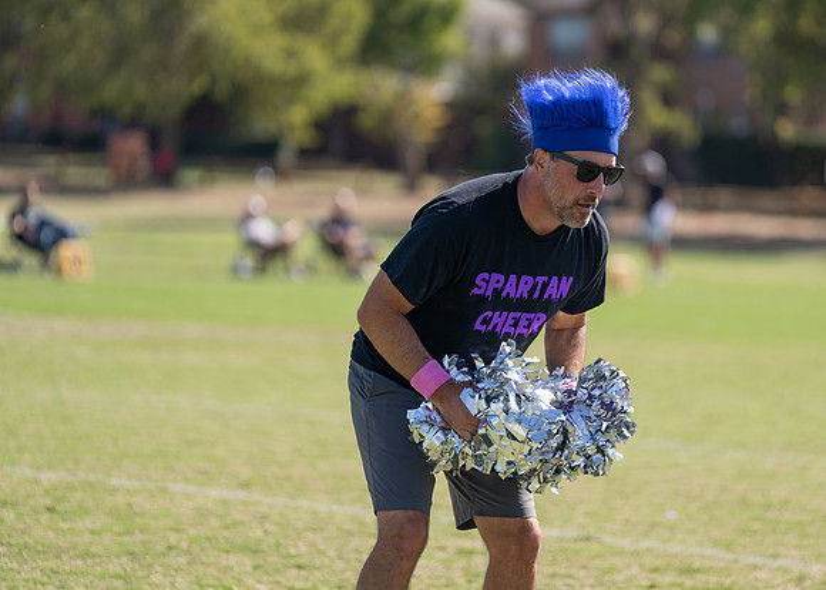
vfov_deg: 7.3
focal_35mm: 196
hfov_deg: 10.3
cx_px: 491
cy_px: 263
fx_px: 4596
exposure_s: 1/3200
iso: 320
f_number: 2.8
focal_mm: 165
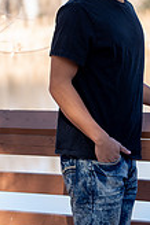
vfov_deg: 8.8
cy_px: 92
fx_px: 1459
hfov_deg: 5.9
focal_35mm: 233
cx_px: 117
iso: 31
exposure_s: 1/200
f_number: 3.2
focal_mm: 85
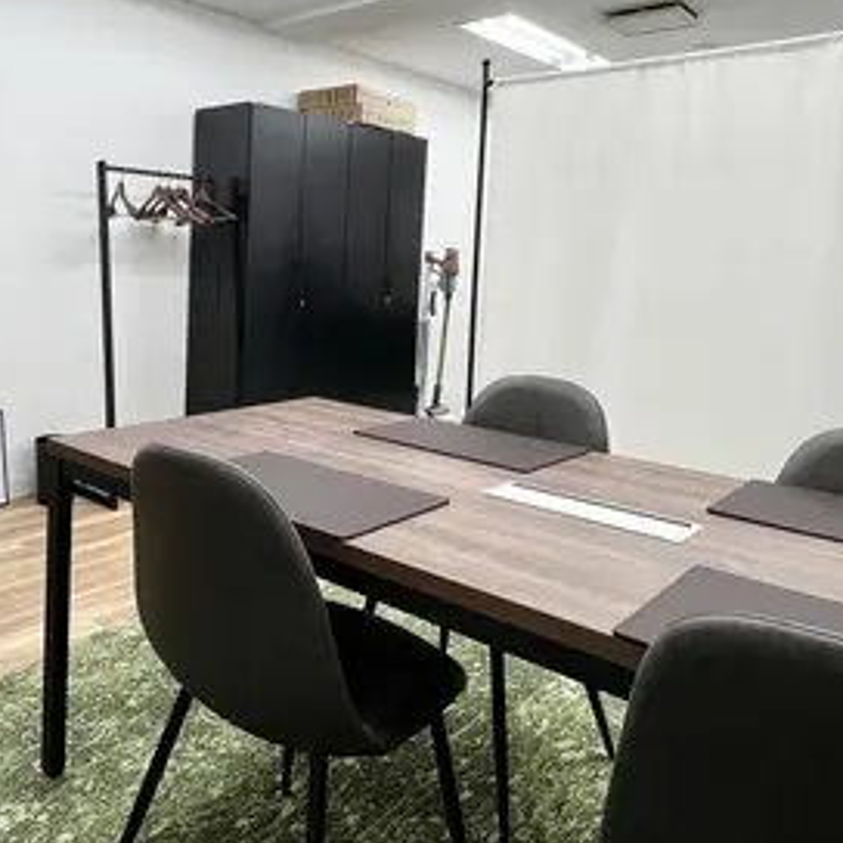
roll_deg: -1.3
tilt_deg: -2.7
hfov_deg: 54.8
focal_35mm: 27
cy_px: 288
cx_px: 164
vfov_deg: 57.9
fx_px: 744
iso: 50
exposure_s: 1/100
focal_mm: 1.57
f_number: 1.8
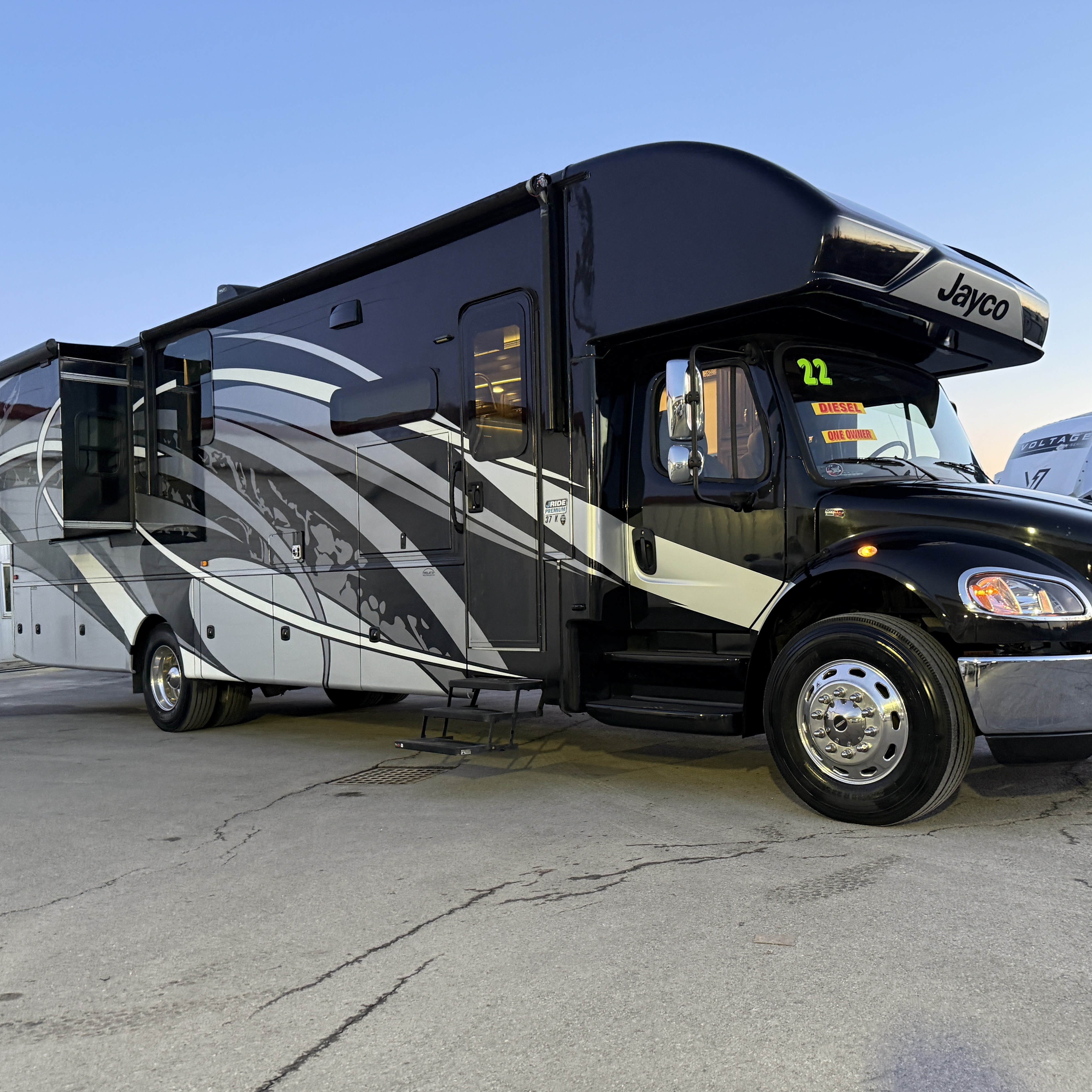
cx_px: 595
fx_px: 1106
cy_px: 596
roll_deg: -0.6
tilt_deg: +3.5
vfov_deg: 52.5
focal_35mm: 31
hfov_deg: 52.5
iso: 250
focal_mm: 6.76
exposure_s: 1/60
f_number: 1.78
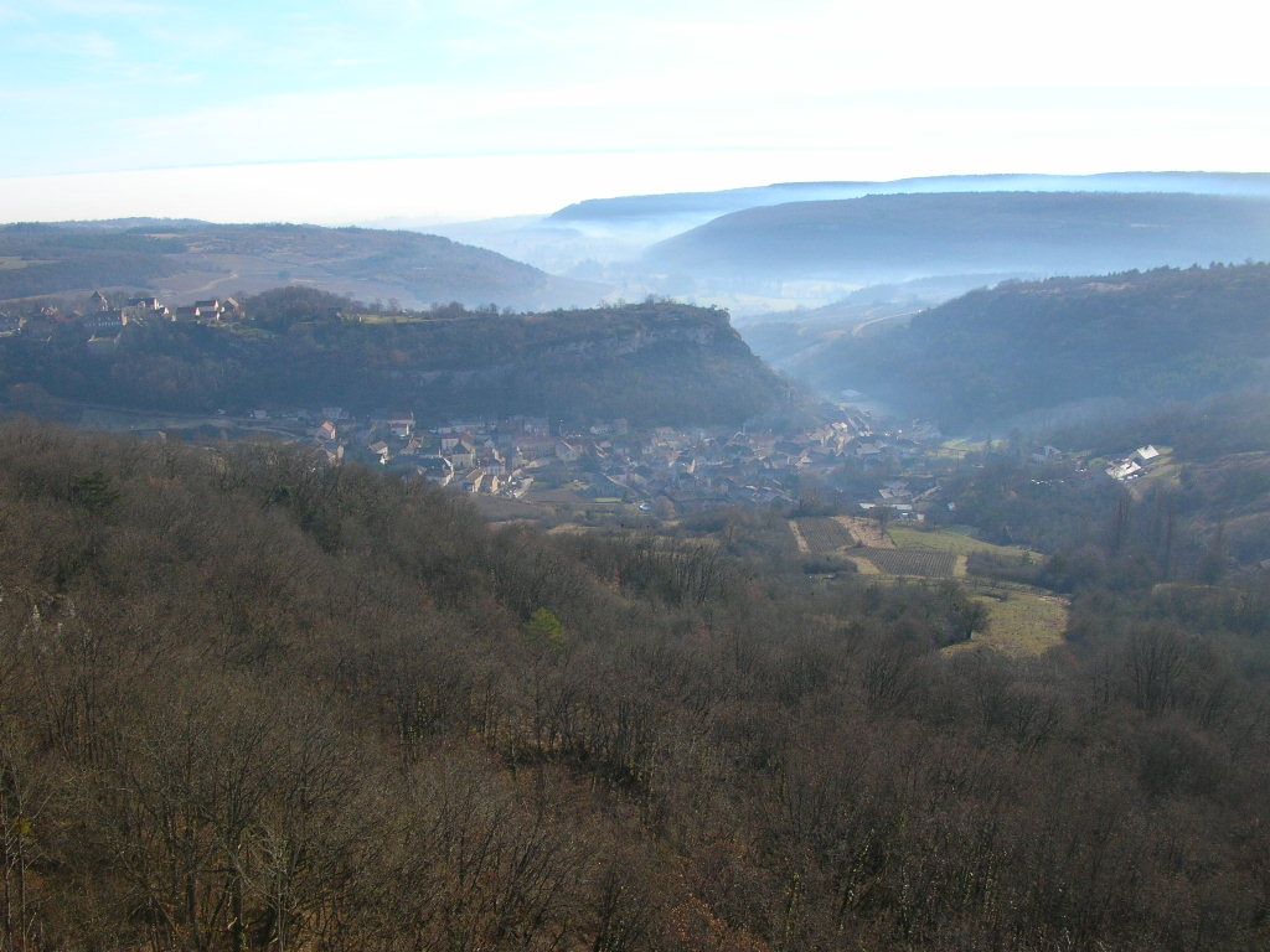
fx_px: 1284
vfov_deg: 40.7
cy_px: 476
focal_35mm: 35
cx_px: 635
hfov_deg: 52.6
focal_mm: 5.8
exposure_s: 1/192
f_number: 5.6
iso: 50
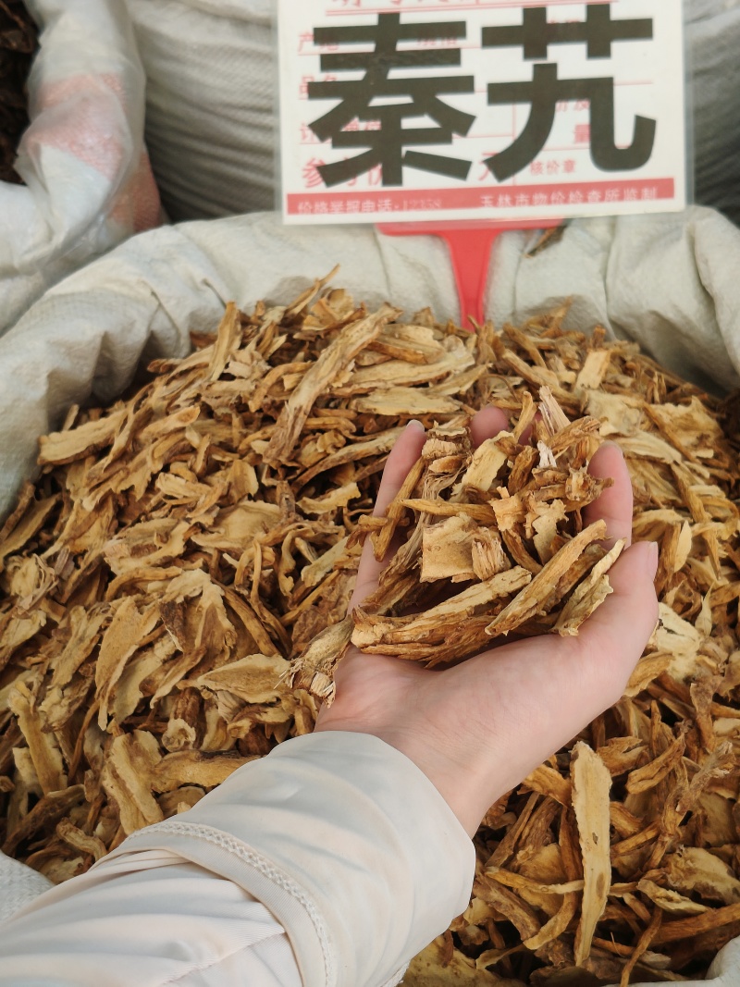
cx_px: 370
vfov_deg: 37.5
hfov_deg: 28.6
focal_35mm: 51
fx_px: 1454
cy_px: 494
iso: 253
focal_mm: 4.84
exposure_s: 1/50
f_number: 1.88
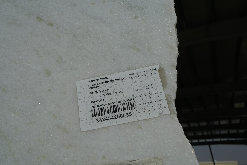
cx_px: 124
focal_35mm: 35
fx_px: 240
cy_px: 82
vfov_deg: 37.9
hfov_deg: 54.4
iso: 400
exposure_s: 1/800
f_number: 22
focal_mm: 35
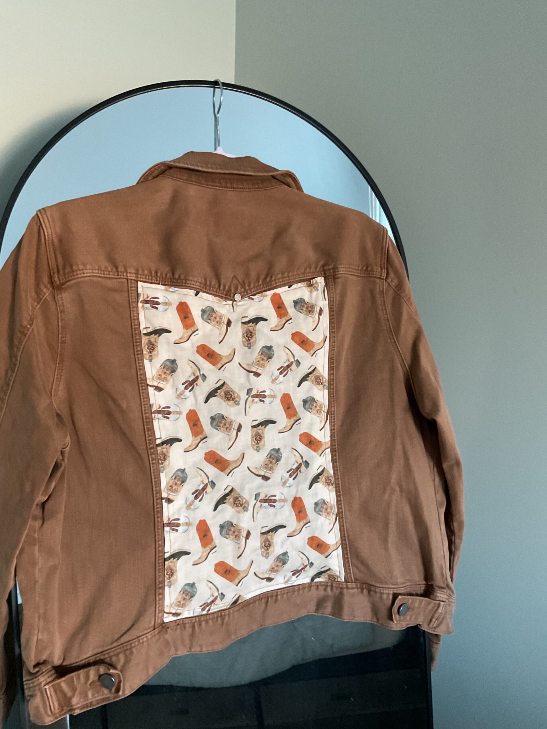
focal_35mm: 29
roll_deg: -2.5
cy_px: 364
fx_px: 611
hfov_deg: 48.2
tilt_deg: -13.3
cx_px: 274
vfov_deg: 61.7
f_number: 1.8
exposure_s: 1/40
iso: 200
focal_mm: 3
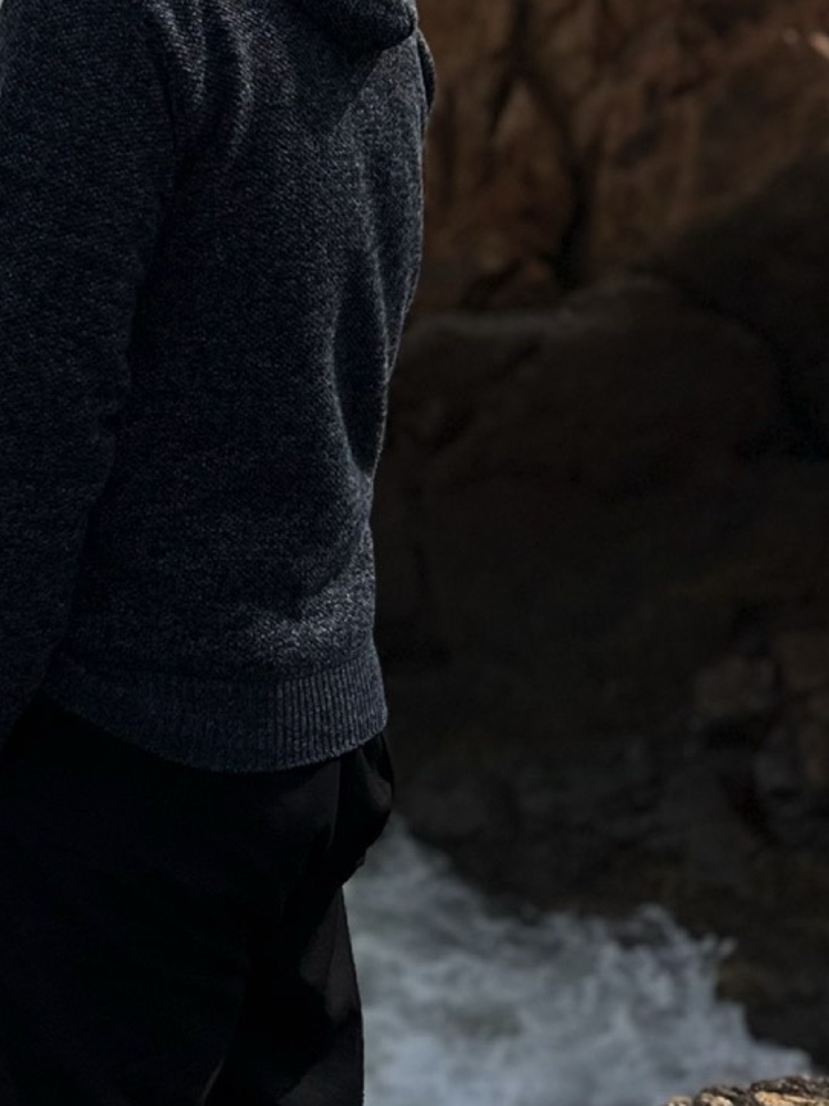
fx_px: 2172
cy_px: -320
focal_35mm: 68
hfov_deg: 20.1
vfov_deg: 24.9
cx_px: -205
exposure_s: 1/15625
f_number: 1.78
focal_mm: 6.86
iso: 80
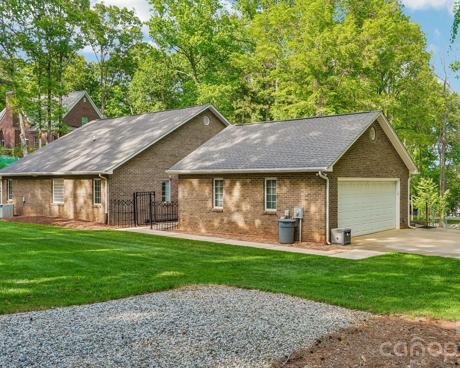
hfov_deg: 52.6
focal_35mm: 34
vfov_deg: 43.4
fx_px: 463
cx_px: 265
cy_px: 185
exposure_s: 1/30
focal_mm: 20
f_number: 8
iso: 200
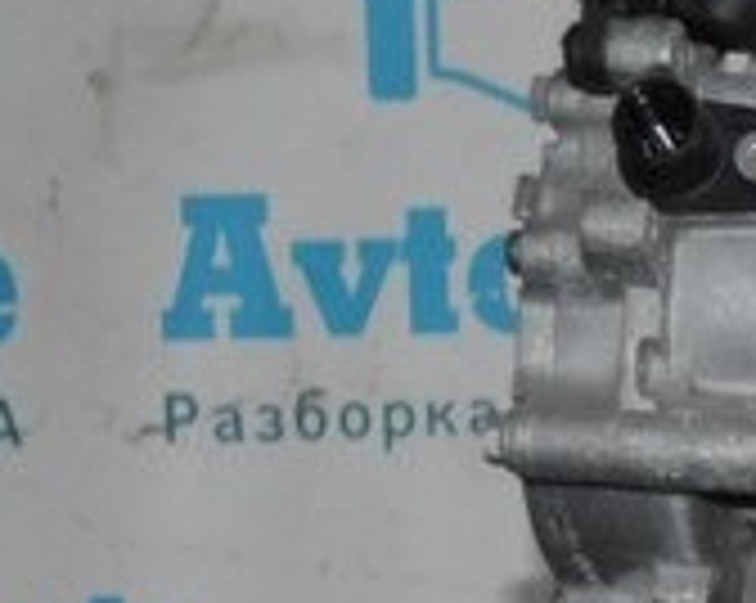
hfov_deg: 6.9
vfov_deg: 5.6
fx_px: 5942
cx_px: 1719
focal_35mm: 266
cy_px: 1321
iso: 3200
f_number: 4.2
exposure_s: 1/60
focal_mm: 31
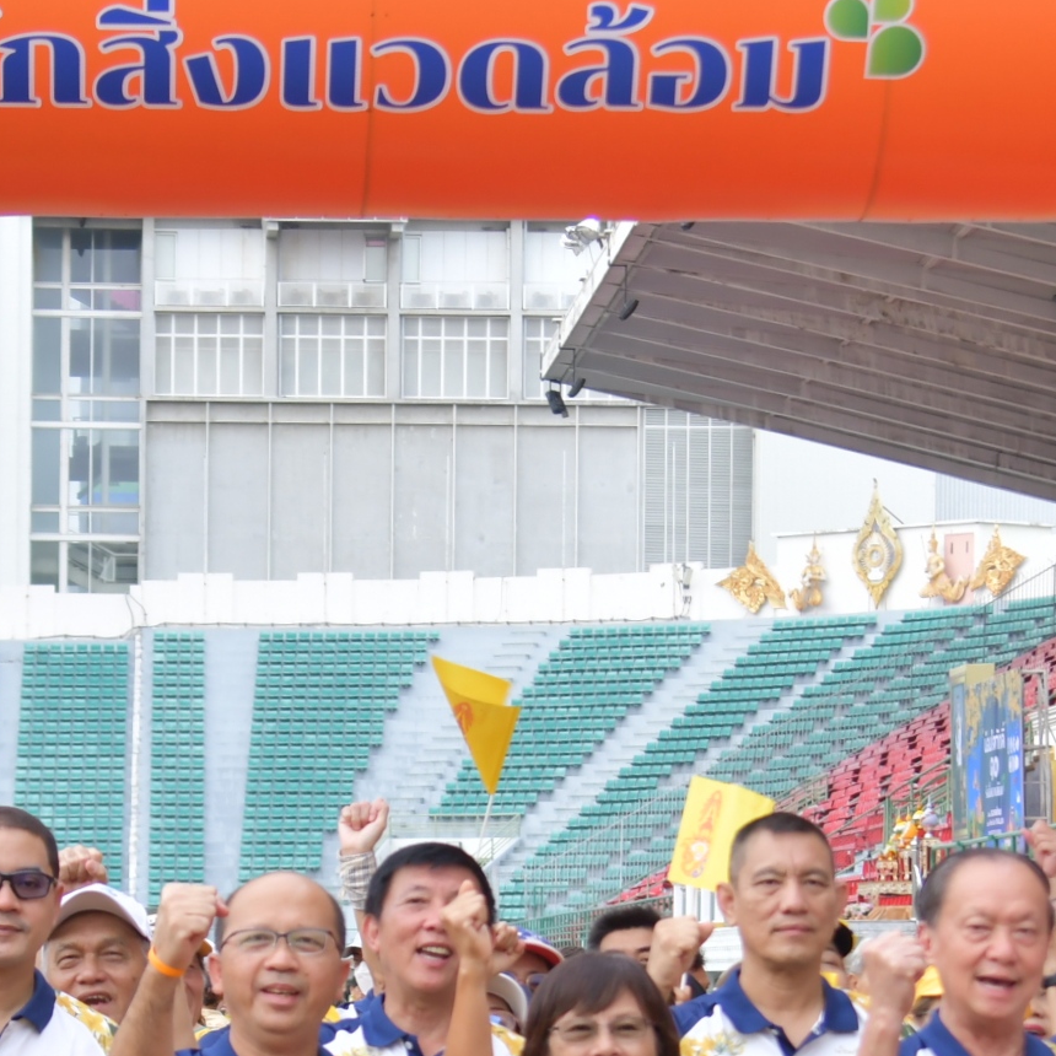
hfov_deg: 11.5
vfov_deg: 11.5
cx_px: 293
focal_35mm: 151
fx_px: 5212
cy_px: 894
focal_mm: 38
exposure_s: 1/250
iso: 200
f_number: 4
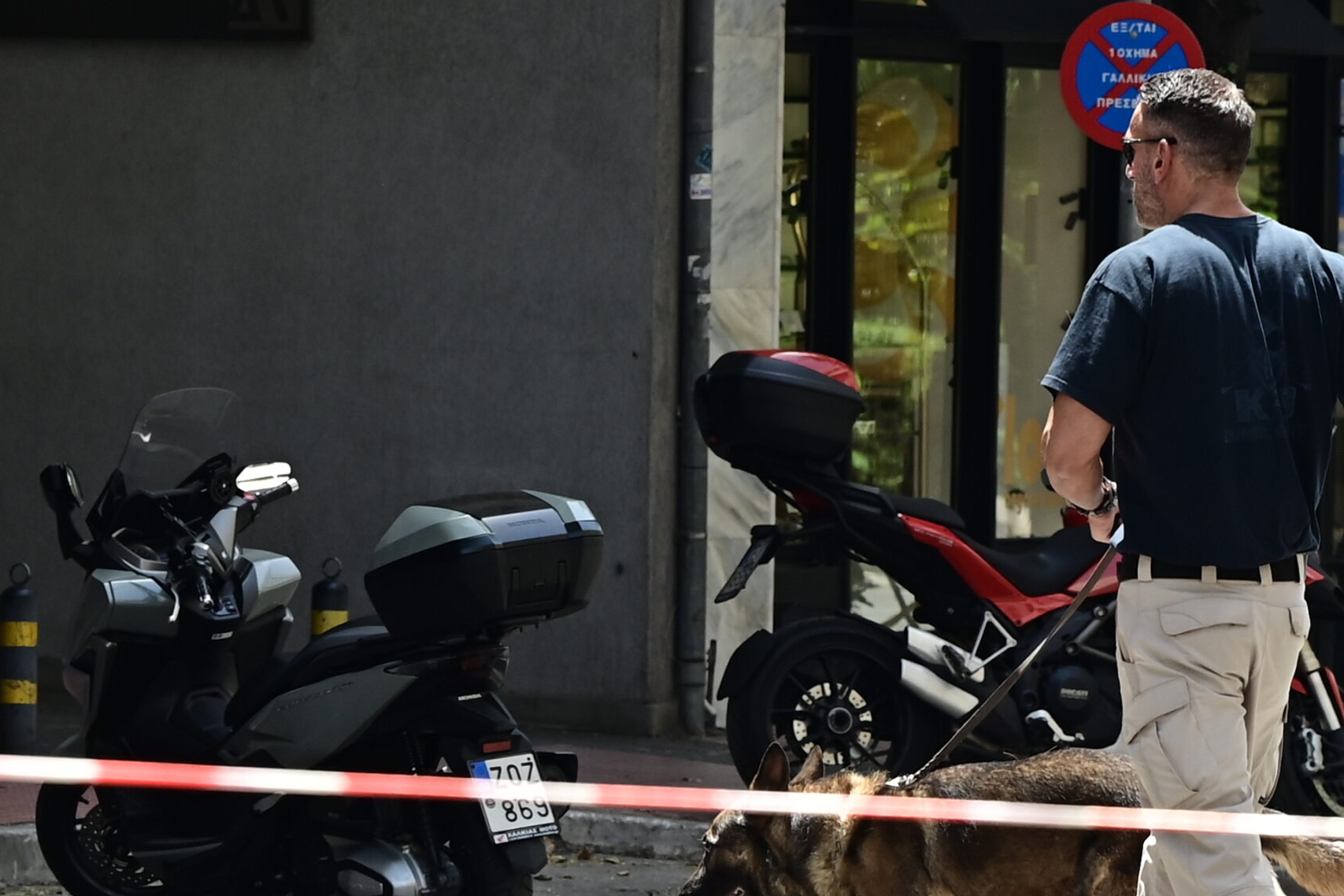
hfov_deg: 11.4
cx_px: 835
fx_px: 6719
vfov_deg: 7.6
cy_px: 580
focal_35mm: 180
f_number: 5
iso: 160
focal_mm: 120
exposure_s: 1/500
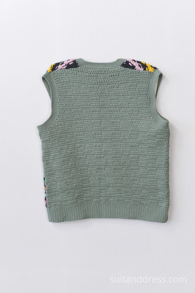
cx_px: 98
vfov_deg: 41.1
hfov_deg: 28.1
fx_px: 390
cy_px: 146
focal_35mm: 48
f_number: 6.3
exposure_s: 1/40
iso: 320
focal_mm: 32
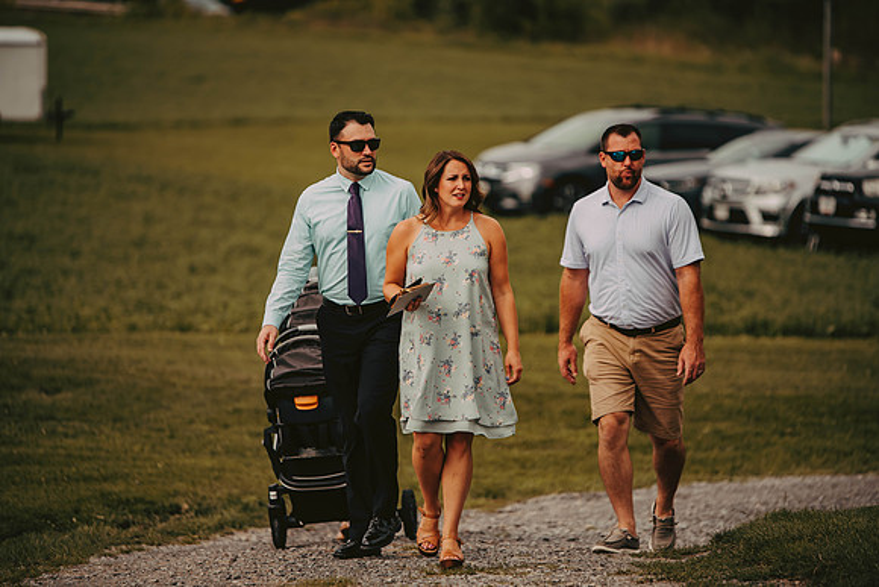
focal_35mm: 195
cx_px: 440
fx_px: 4762
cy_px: 294
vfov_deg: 7.0
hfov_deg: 10.5
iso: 200
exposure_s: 1/2500
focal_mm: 195
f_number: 2.8
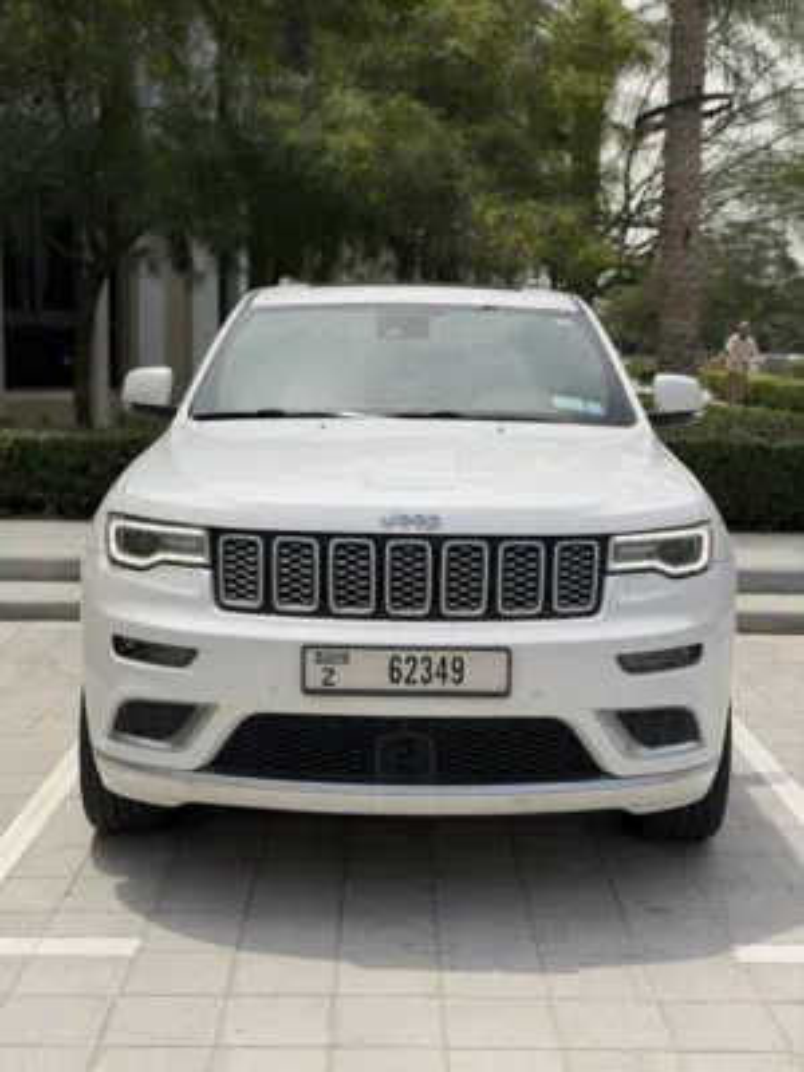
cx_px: 402
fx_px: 1486
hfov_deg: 30.3
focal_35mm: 48
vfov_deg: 39.7
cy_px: 536
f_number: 1.78
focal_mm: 6.76
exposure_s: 1/6536
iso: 80
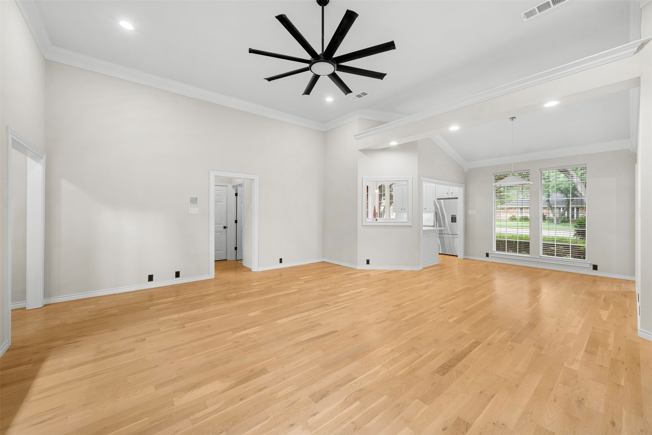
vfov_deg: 85.4
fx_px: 235
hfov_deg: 108.3
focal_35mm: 13
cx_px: 326
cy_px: 218
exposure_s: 2
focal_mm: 13
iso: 250
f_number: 8
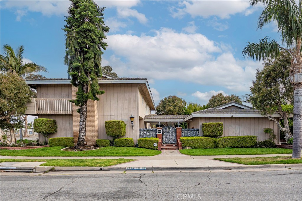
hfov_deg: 86.9
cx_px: 151
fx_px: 159
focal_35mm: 19
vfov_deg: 64.6
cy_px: 100
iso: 250
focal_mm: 13
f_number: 5.6
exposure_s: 1/1000
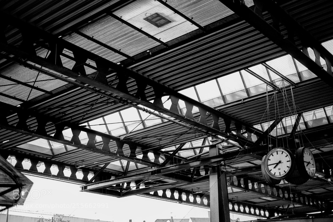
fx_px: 462
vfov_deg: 27.0
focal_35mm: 50
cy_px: 111
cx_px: 166
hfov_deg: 39.6
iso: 80
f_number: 1.8
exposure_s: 1/80
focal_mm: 50
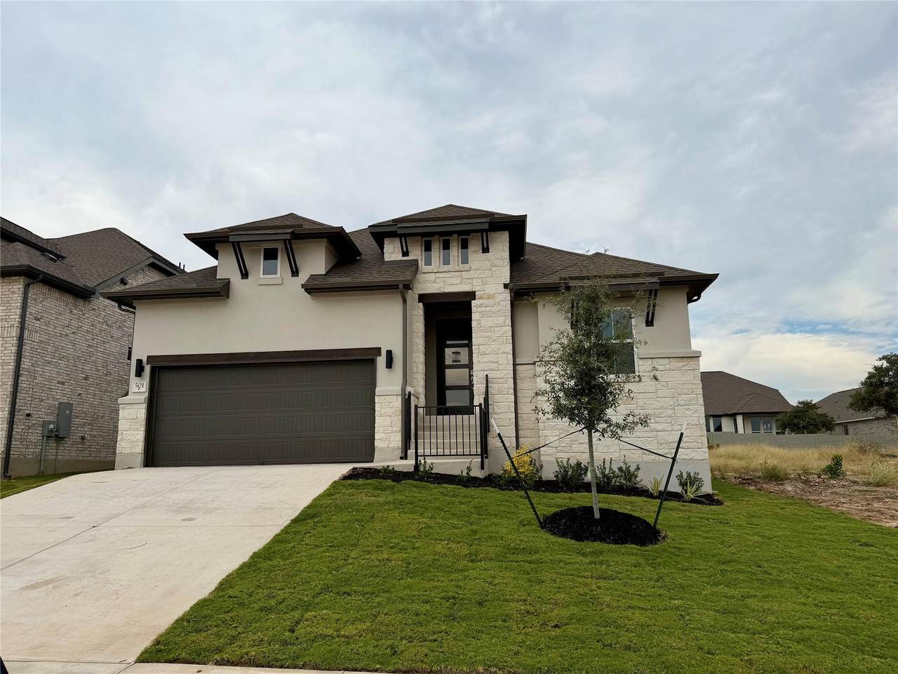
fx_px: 623
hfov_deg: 71.6
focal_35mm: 24
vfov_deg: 56.8
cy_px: 337
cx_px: 449
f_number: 1.78
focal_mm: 6.76
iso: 80
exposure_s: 1/4673
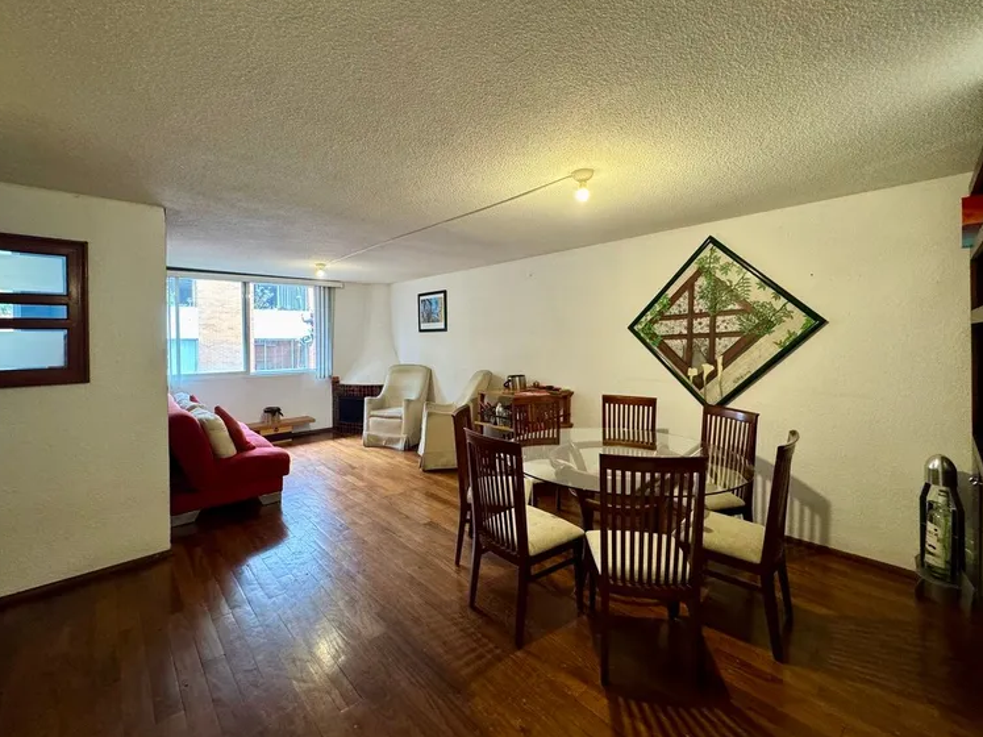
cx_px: 472
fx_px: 426
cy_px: 343
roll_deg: +0.7
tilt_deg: -0.7
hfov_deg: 98.1
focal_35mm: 15
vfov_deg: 81.6
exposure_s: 1/60
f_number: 2.2
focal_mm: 2.22
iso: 250
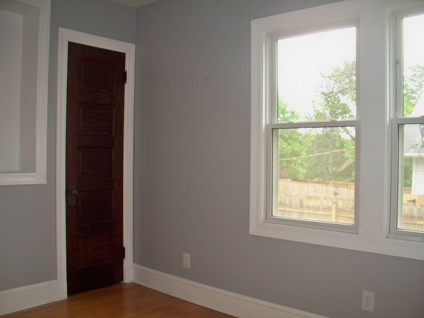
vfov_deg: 40.7
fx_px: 429
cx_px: 212
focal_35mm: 35
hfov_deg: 52.6
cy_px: 159
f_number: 2.8
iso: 200
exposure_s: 1/30
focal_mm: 7.54
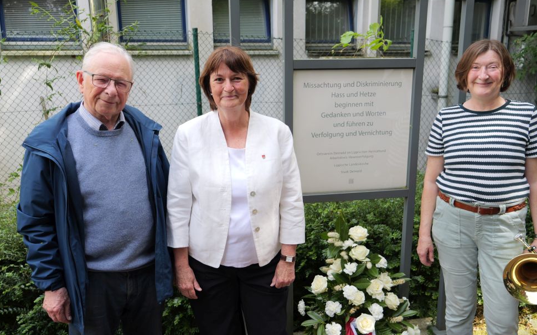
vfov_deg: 36.2
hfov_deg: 55.3
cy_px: 186
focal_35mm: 35
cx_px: 273
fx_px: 512
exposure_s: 1/160
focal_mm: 16
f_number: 3
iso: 100
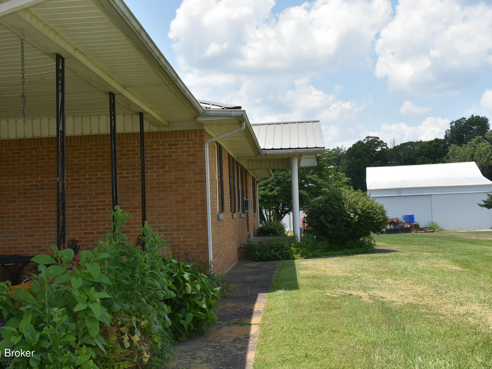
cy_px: 184
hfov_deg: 38.8
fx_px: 696
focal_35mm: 49
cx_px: 215
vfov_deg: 29.7
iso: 250
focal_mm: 30
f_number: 11
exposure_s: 1/250
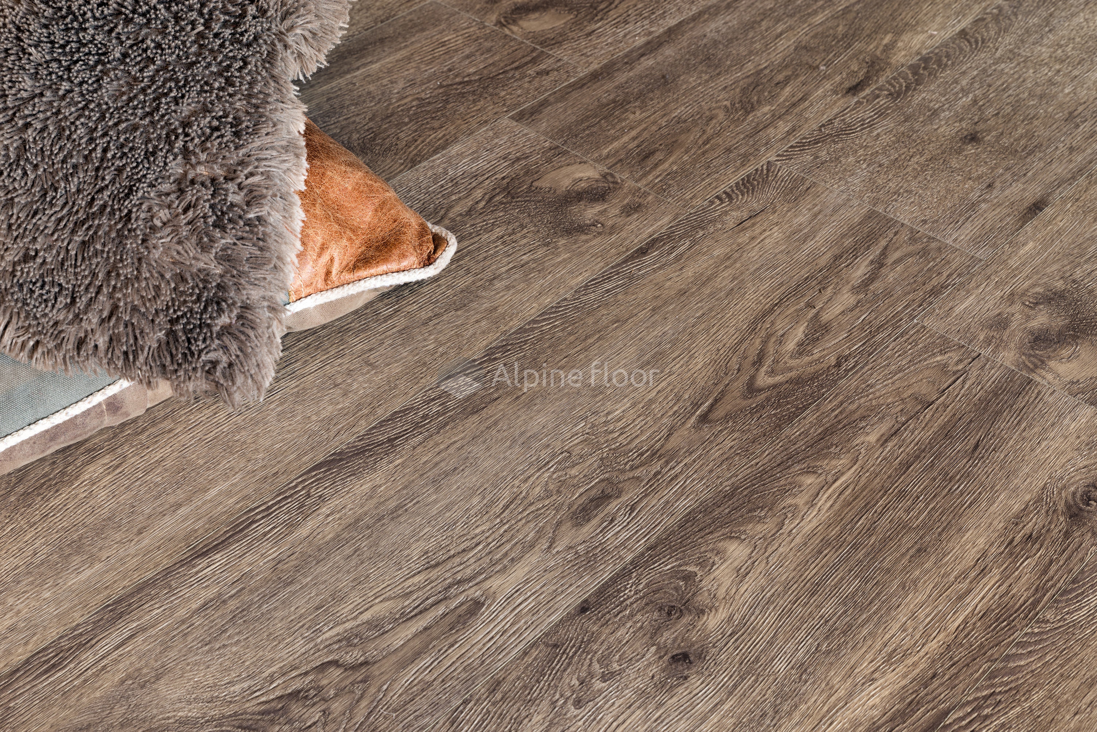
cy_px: 366
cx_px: 548
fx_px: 1097
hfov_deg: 53.1
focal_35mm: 36
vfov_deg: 36.9
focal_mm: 36
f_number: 14
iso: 100
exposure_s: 10
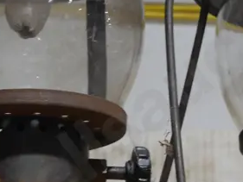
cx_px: 195
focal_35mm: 182
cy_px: 78
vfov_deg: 8.2
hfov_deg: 10.8
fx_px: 1278
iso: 640
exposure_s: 1/60
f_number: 5.3
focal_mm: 25
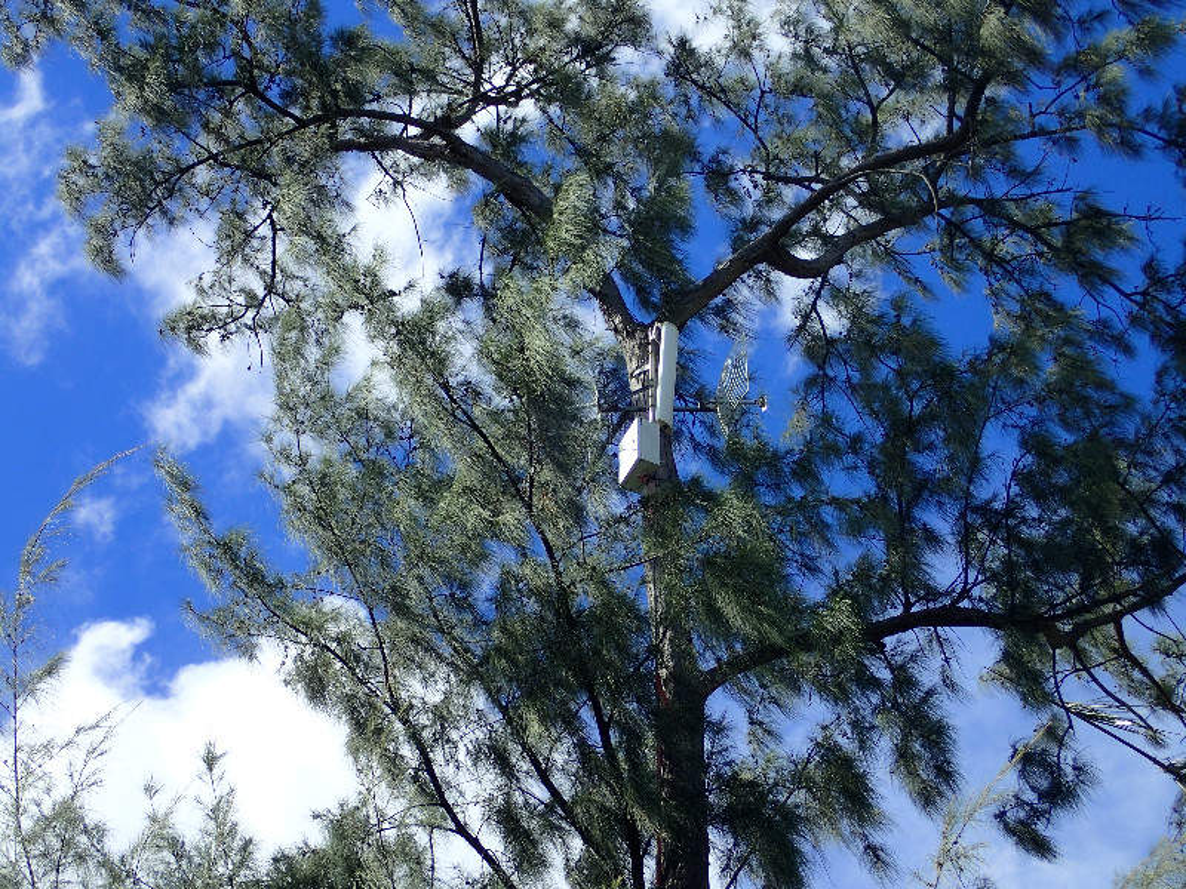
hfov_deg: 26.3
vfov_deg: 19.9
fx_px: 2535
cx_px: 593
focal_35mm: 74
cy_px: 444
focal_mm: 13.47
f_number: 5.6
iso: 100
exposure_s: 1/400
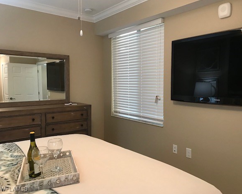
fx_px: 215
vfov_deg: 48.5
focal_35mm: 30
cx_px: 128
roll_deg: +0.6
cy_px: 95
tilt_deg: -2.2
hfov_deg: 58.7
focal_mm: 3.99
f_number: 1.8
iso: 50
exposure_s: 1/15
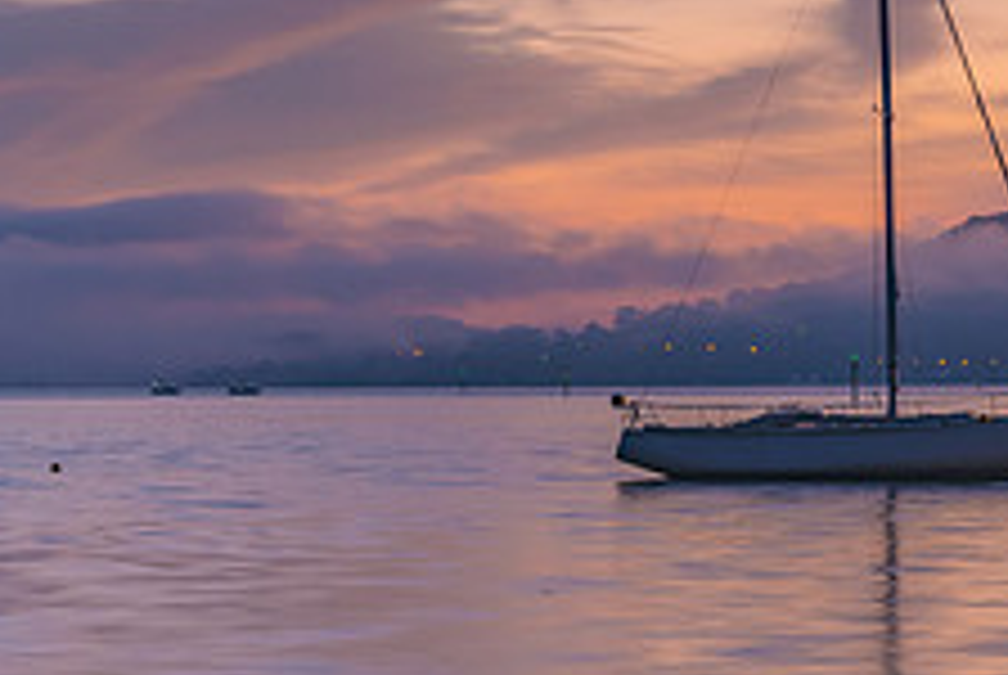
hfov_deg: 11.6
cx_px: 1084
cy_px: 74
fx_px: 4906
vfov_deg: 7.8
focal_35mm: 175
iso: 100
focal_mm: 44
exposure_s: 1.6
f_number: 8
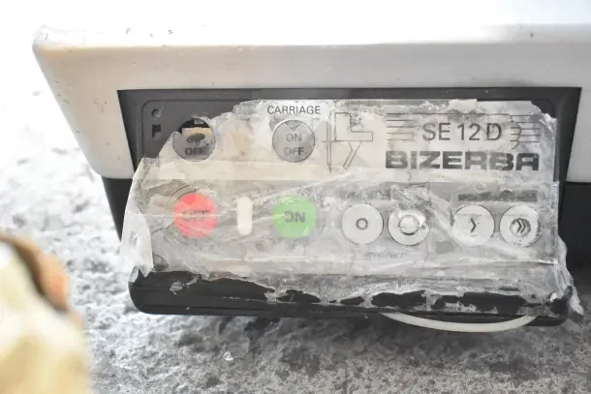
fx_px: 837
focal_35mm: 51
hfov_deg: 38.9
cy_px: 197
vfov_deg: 26.5
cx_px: 296
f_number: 4.5
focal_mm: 34
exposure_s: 1/50
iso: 2200
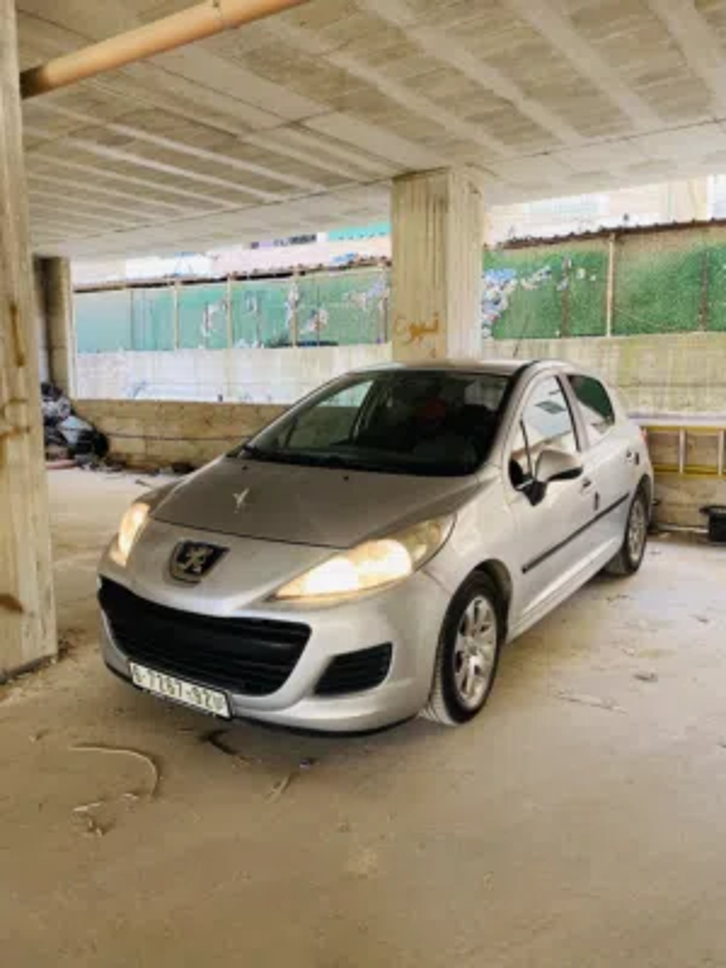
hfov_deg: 53.1
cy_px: 484
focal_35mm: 26
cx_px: 363
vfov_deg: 67.3
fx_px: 727
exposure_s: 1/122
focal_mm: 4.25
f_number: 1.8
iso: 80
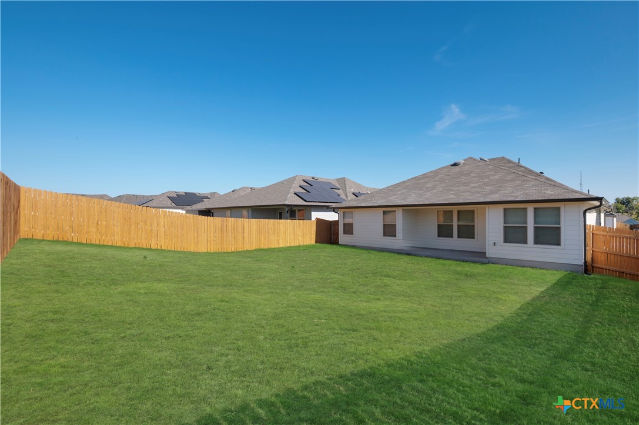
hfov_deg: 96.8
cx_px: 320
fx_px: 284
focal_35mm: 16
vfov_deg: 73.7
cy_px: 212
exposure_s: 1/250
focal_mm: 16
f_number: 11
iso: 500
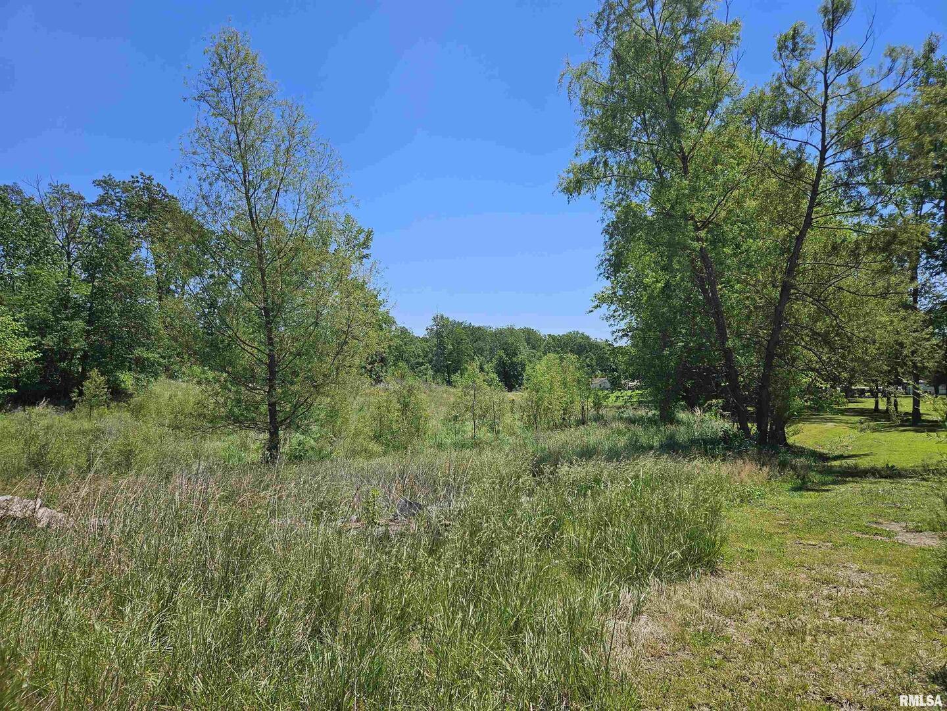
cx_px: 474
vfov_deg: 58.9
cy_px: 356
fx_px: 629
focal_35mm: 23
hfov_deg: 73.9
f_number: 1.8
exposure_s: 1/2302
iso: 25
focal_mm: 5.4
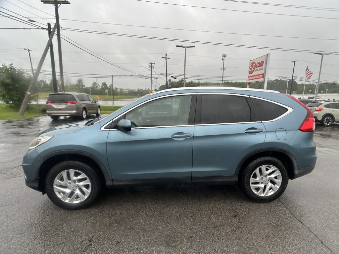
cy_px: 127
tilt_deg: -9.3
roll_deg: -1.4
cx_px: 170
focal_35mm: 26
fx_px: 255
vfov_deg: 53.1
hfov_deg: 67.3
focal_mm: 5.7
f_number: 1.5
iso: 50
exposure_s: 1/646
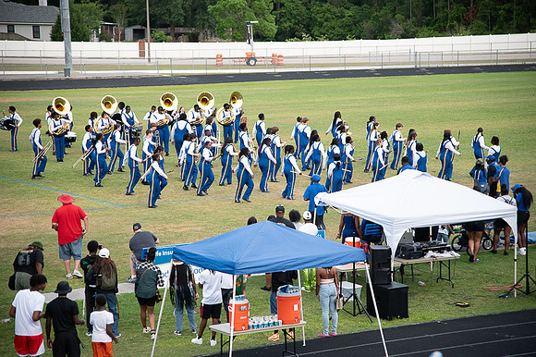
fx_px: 1637
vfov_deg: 12.4
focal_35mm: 110
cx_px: 268
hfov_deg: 18.6
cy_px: 178
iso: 400
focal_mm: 110
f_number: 4
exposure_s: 1/200
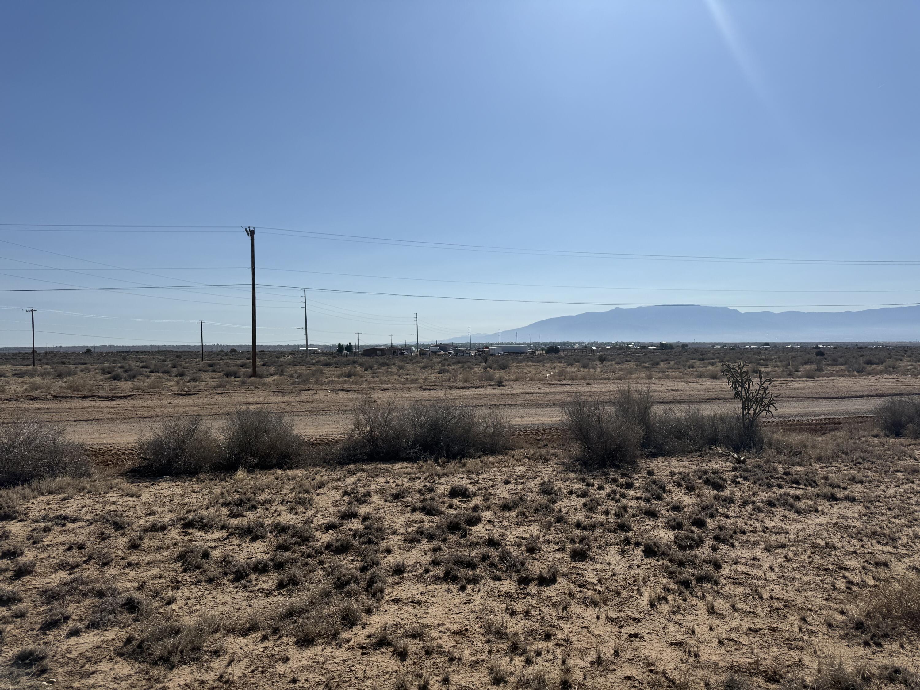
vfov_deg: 56.8
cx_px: 460
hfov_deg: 71.6
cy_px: 345
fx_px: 638
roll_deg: +1.3
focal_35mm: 24
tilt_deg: -0.9
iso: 80
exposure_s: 1/14286
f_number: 1.78
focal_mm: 6.76
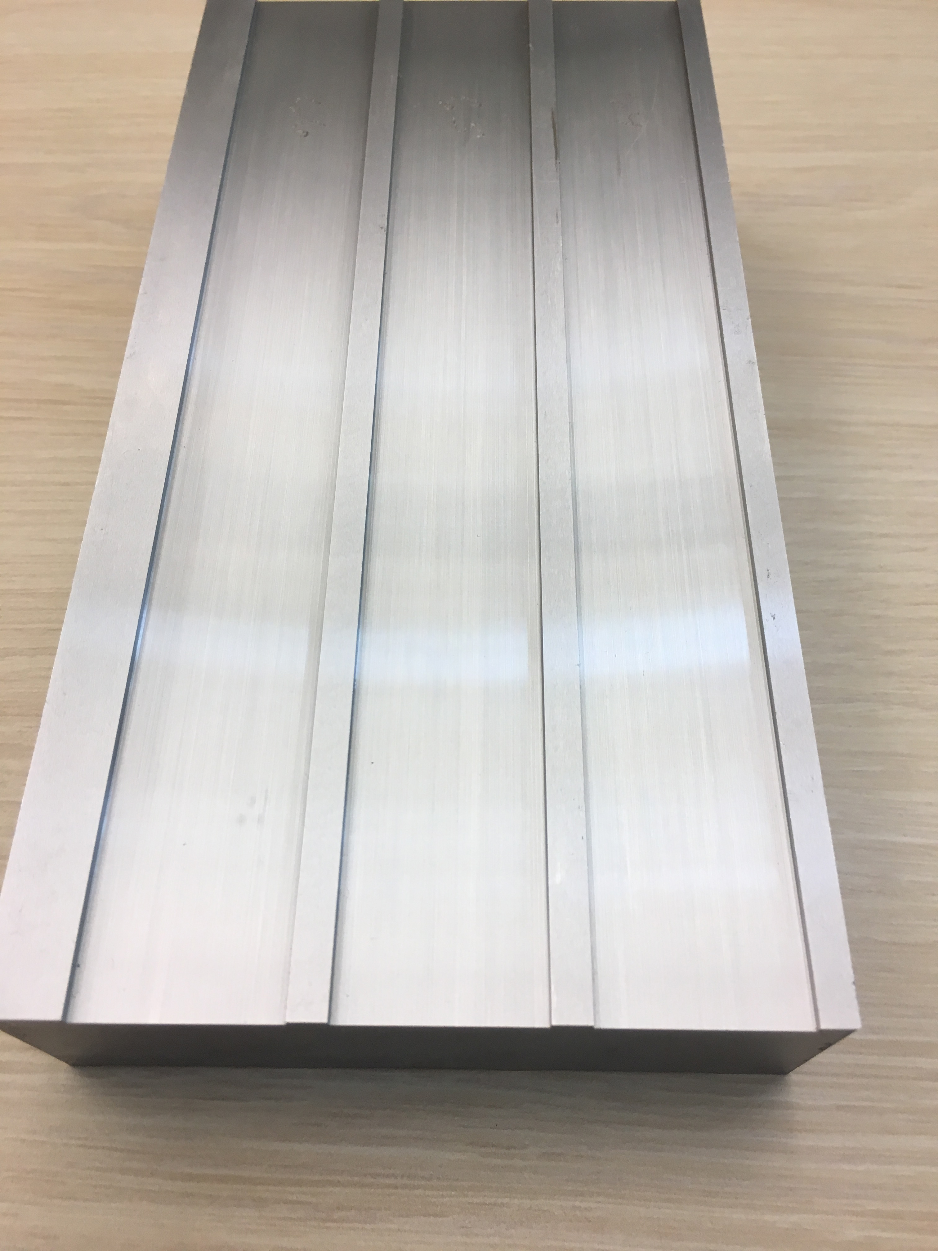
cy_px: 626
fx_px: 1048
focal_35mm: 29
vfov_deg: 61.7
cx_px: 469
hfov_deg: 48.2
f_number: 2.2
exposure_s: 1/40
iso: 25
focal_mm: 4.15
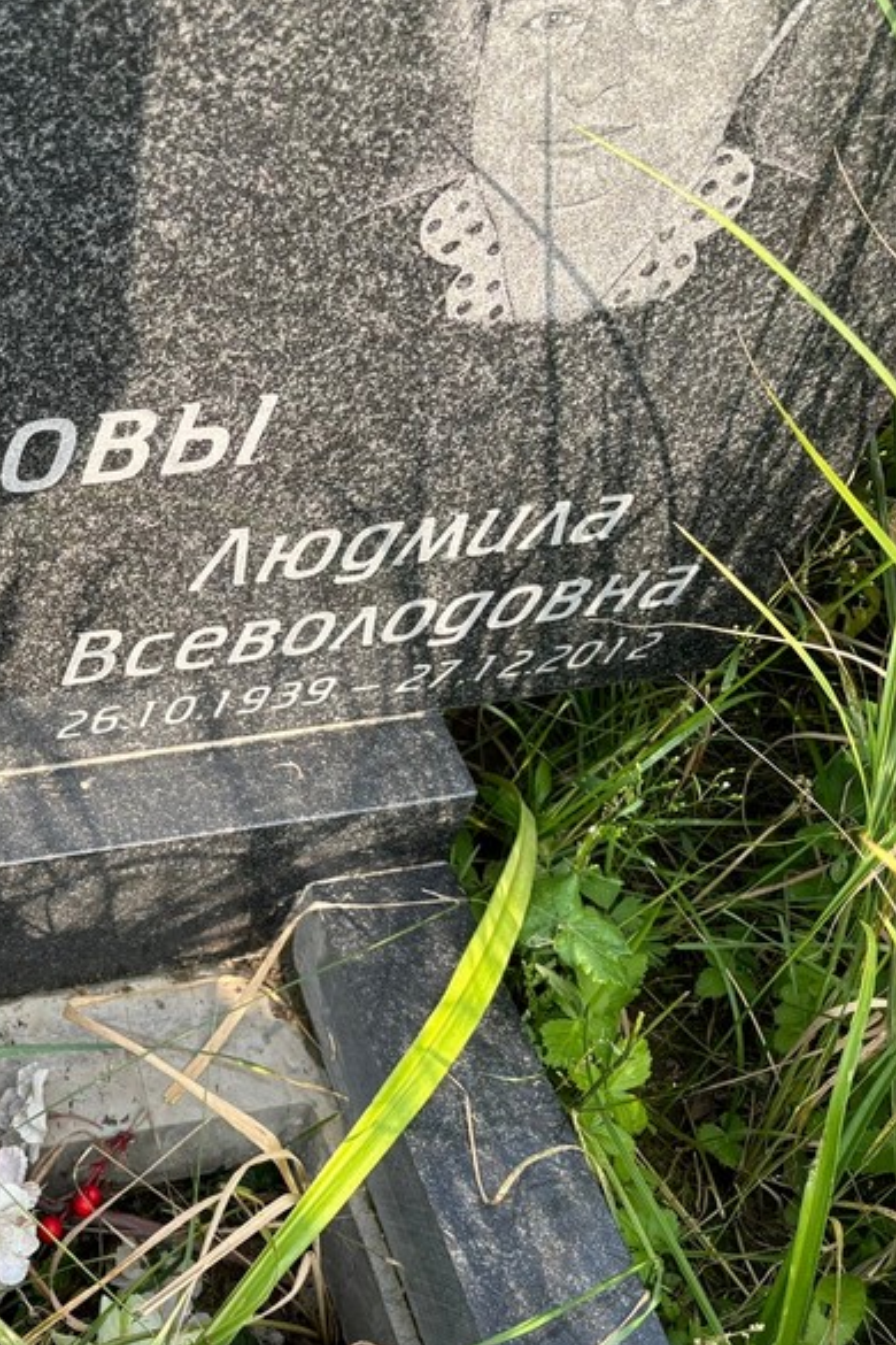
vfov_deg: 51.9
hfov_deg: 33.2
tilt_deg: -47.5
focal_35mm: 37
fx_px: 1381
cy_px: 662
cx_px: 16
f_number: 1.6
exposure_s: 1/304
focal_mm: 5.96
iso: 50
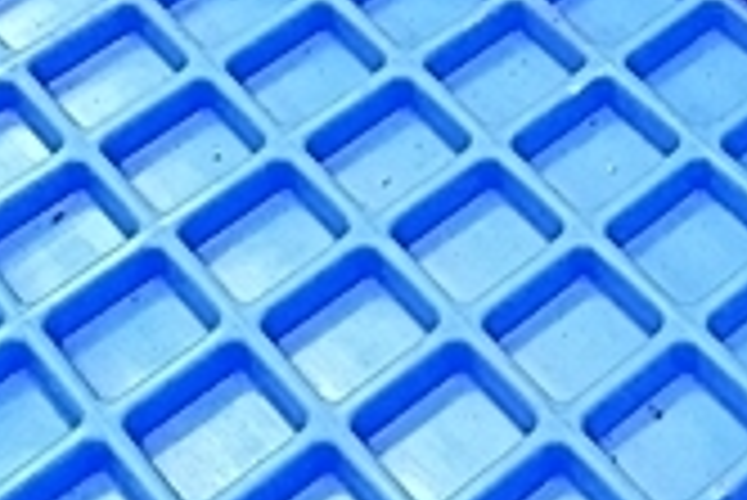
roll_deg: +6.4
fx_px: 2409
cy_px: -392
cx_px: 684
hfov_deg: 17.3
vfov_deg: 11.1
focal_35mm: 116
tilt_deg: -39.0
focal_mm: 4.15
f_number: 2.2
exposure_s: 1/30
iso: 200
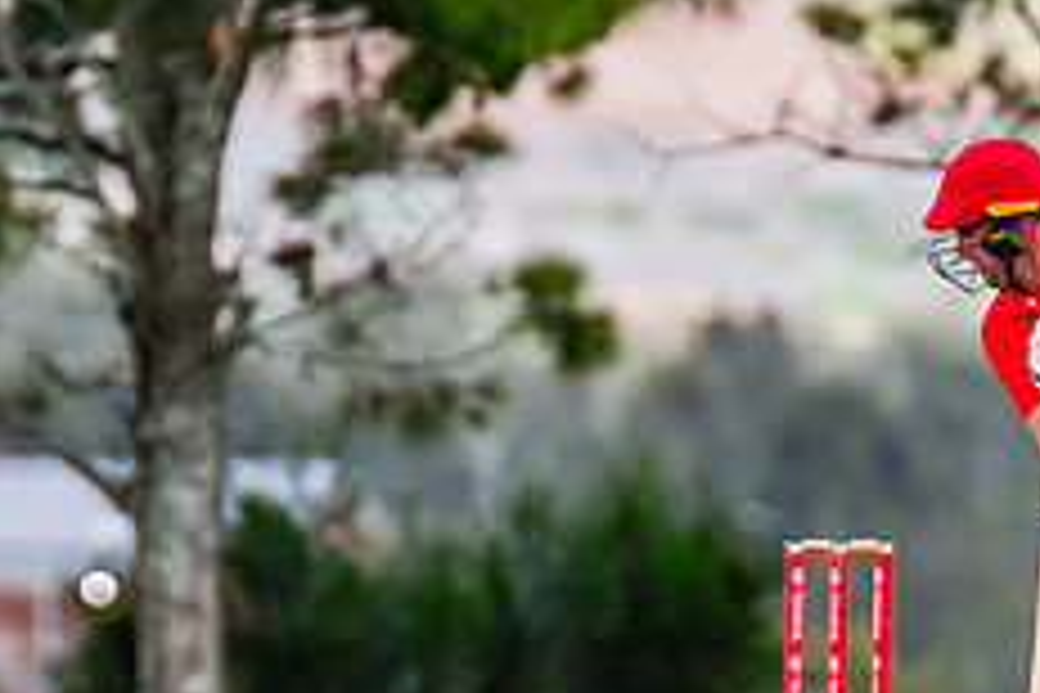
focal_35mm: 1515
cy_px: 466
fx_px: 43763
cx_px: 1008
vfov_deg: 0.9
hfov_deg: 1.4
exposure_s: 1/1250
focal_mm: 600
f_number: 7.1
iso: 800
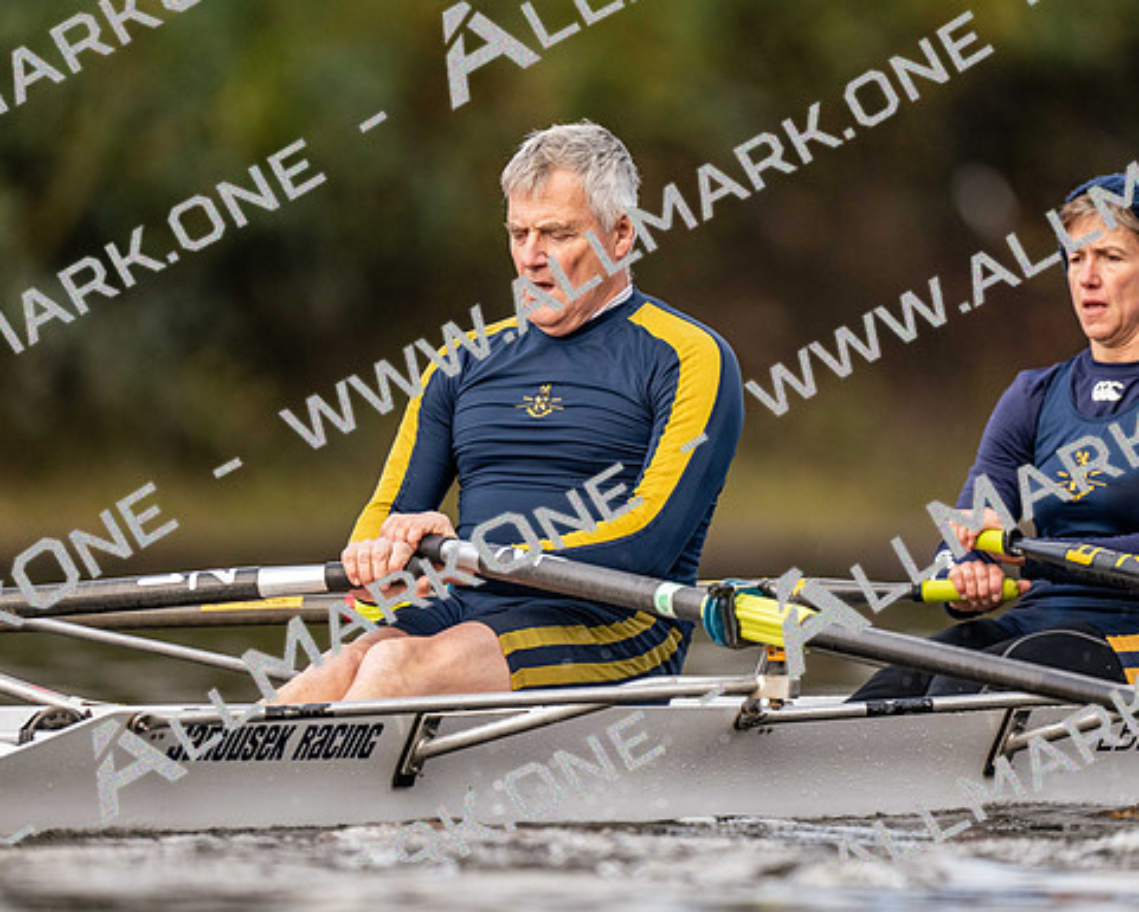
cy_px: 456
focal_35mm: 679
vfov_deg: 2.3
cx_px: 573
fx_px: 22894
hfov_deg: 2.8
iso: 1800
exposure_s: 1/2500
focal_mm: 600
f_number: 4
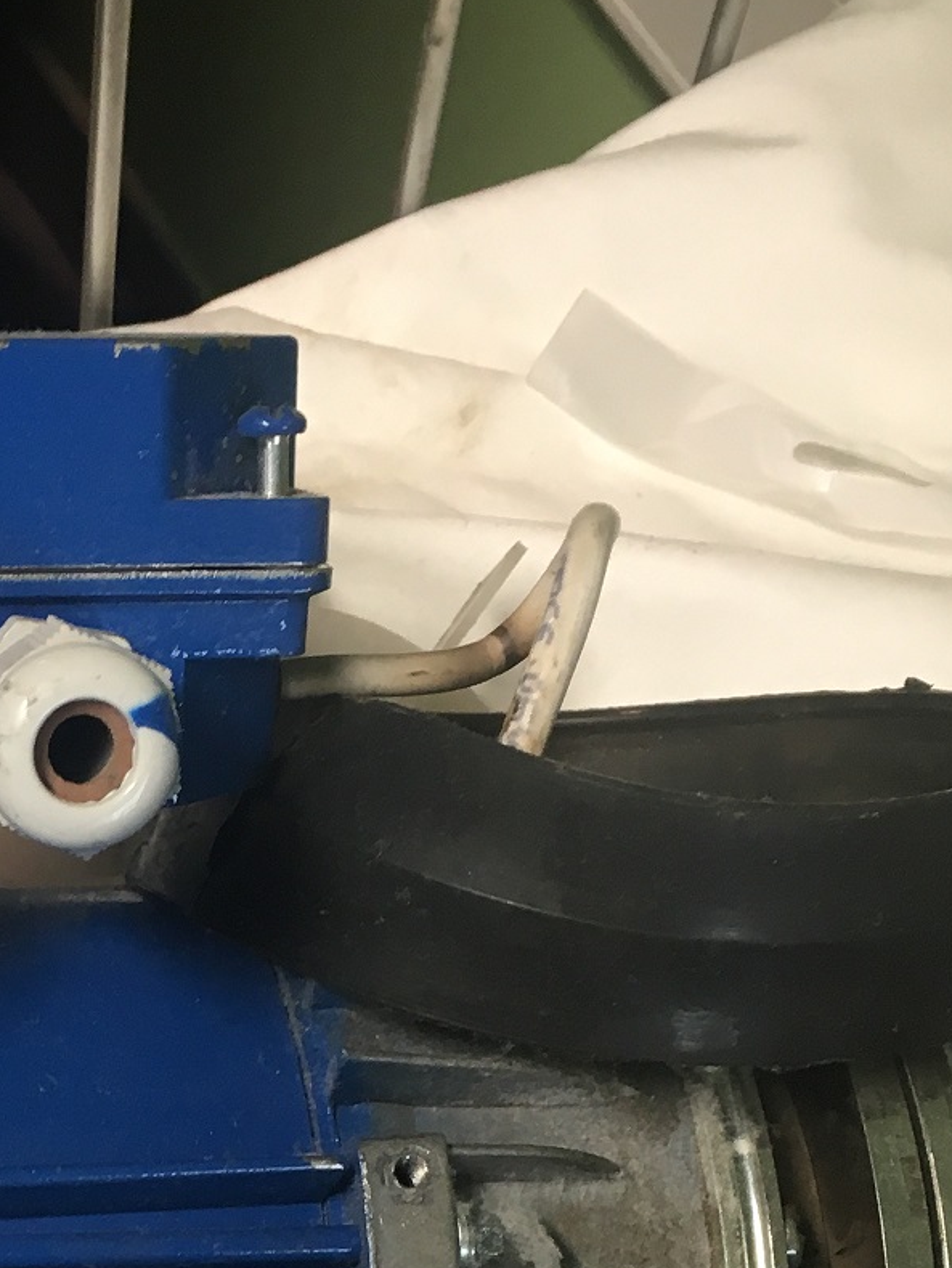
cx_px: -48
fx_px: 2712
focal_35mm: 74
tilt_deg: -67.1
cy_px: 1340
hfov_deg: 19.2
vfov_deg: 24.8
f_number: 2.2
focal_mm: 4.15
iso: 64
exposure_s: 1/33
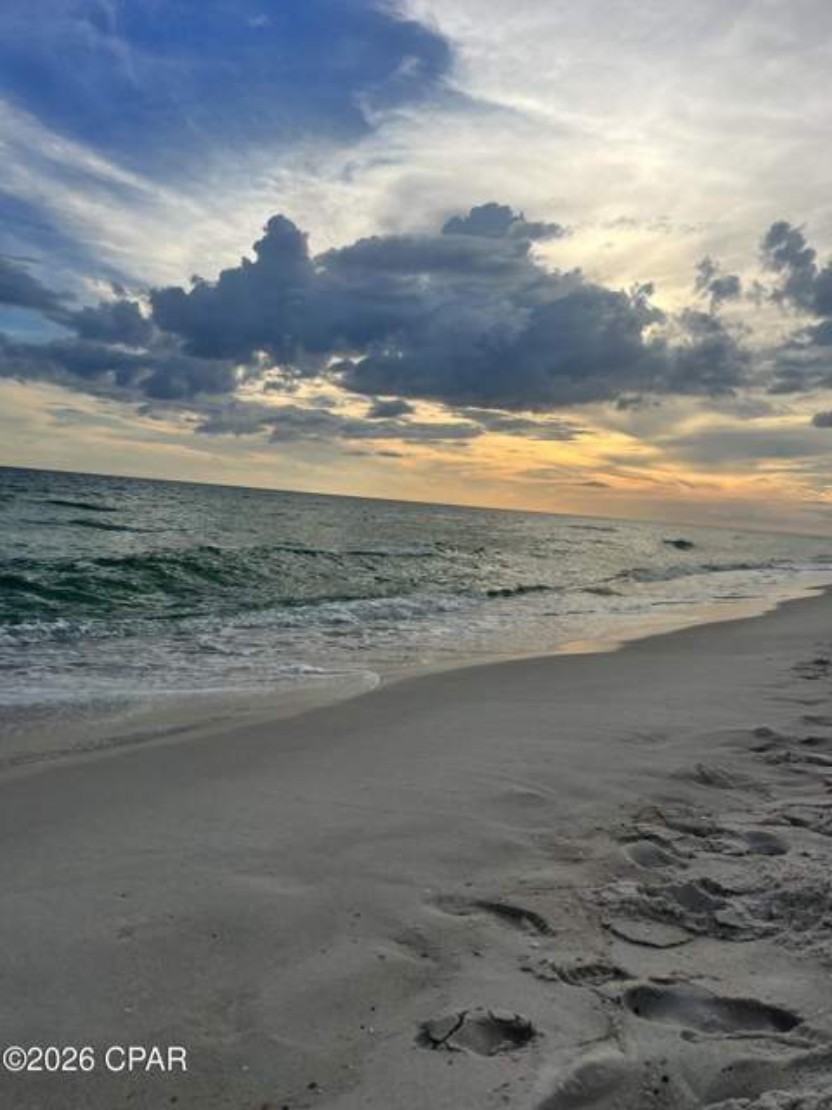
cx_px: 416
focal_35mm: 26
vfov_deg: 67.3
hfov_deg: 53.1
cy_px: 555
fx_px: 833
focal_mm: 5.1
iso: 50
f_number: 1.6
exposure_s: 1/4016
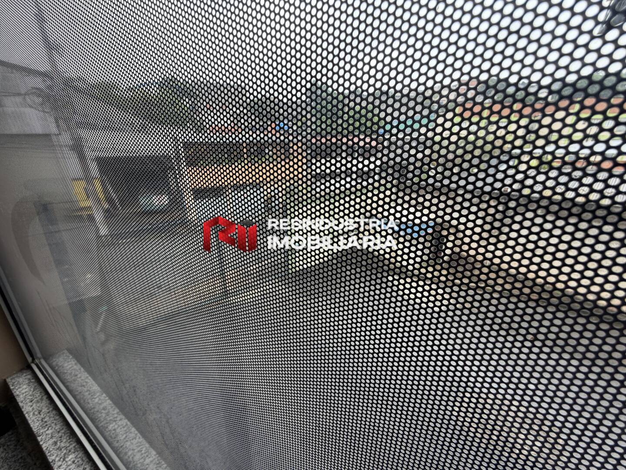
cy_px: 235
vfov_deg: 85.7
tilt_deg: -20.1
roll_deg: +0.8
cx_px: 313
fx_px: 253
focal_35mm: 14
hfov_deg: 102.1
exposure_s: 1/127
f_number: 2.2
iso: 40
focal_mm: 2.22
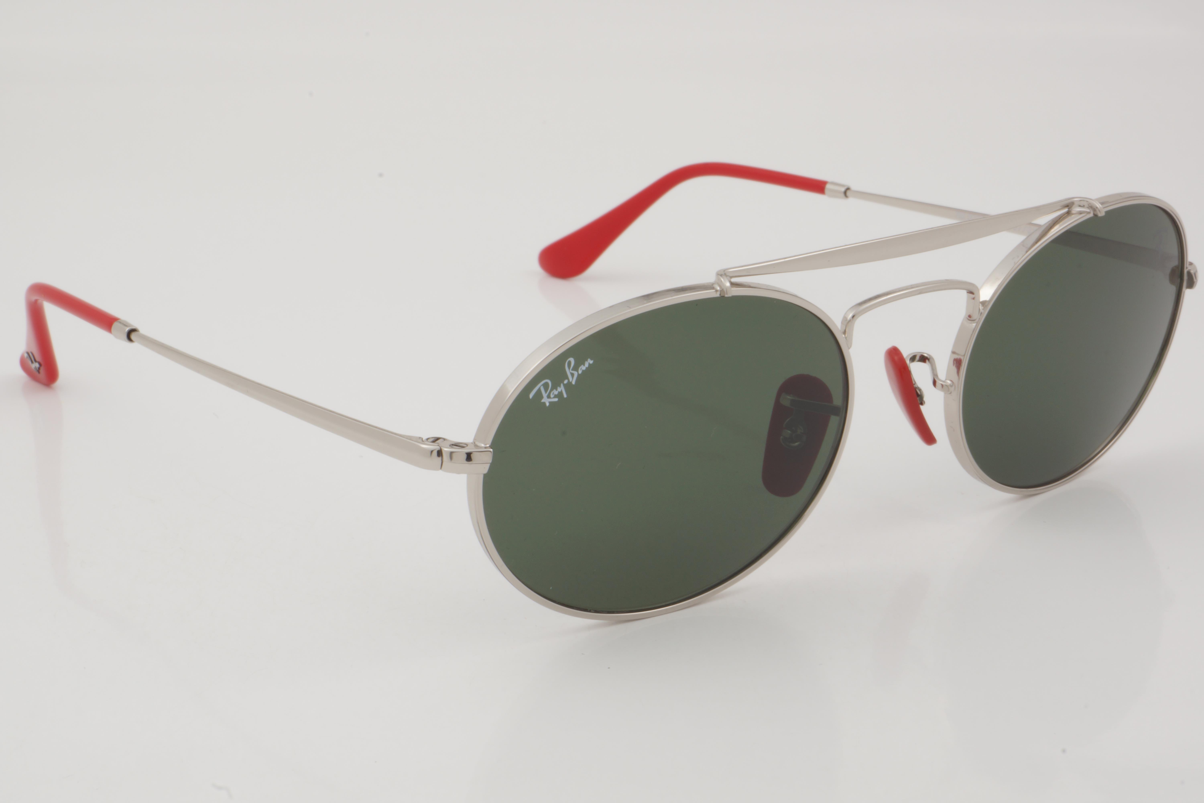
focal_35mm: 75
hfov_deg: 27.0
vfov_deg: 18.2
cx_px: 602
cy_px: 402
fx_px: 2508
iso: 100
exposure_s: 1/3
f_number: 32
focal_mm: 50
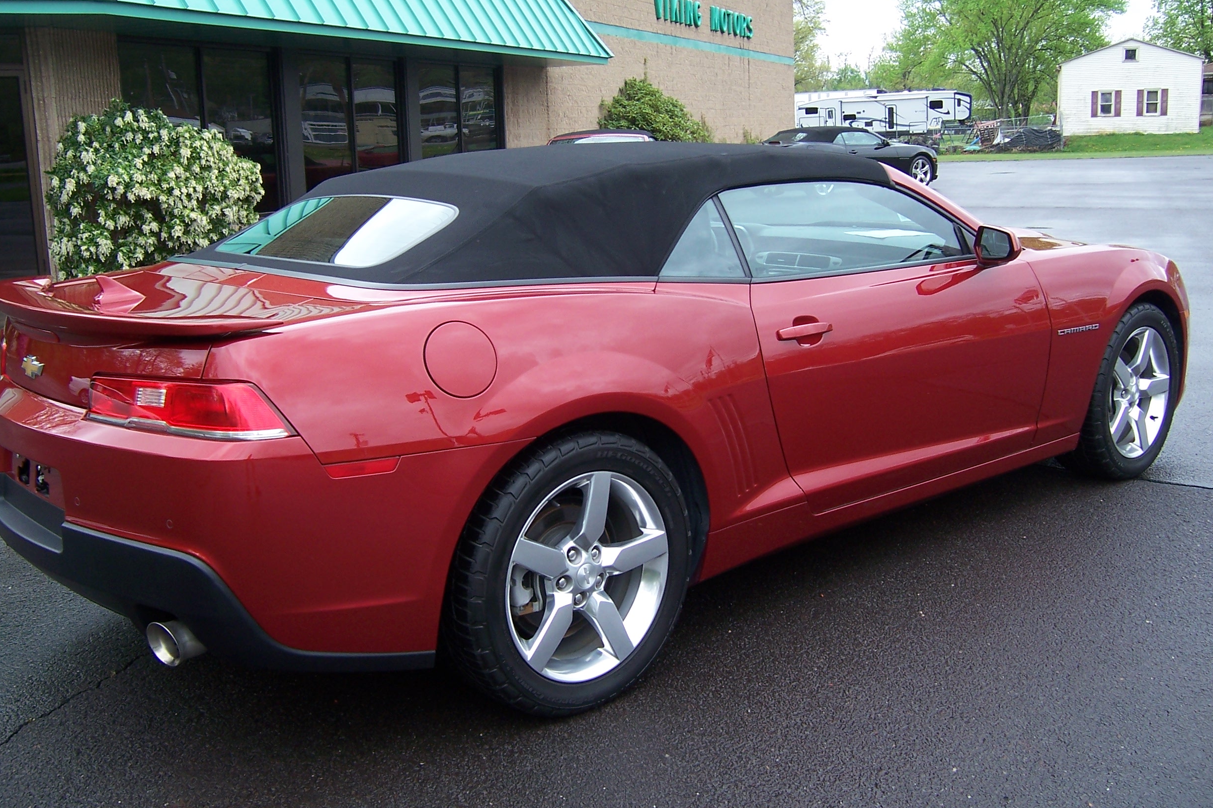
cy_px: 351
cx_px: 583
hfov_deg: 53.1
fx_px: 1213
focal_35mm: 36
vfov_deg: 36.8
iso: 80
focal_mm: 5.5
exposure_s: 1/180
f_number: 3.4
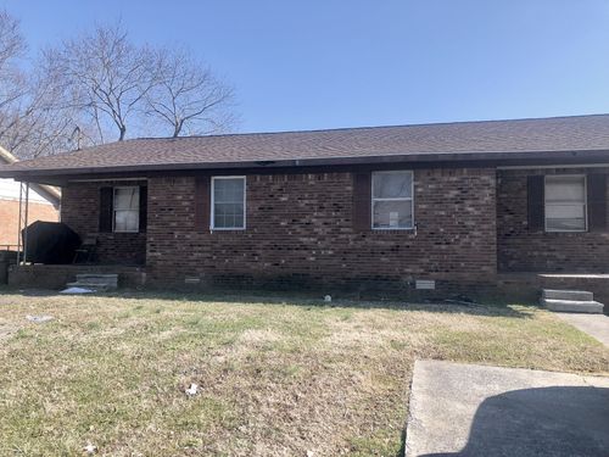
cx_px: 304
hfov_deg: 63.4
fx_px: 493
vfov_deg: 49.7
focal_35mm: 28
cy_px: 228
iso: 20
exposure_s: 1/2088
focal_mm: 3.99
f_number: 1.8
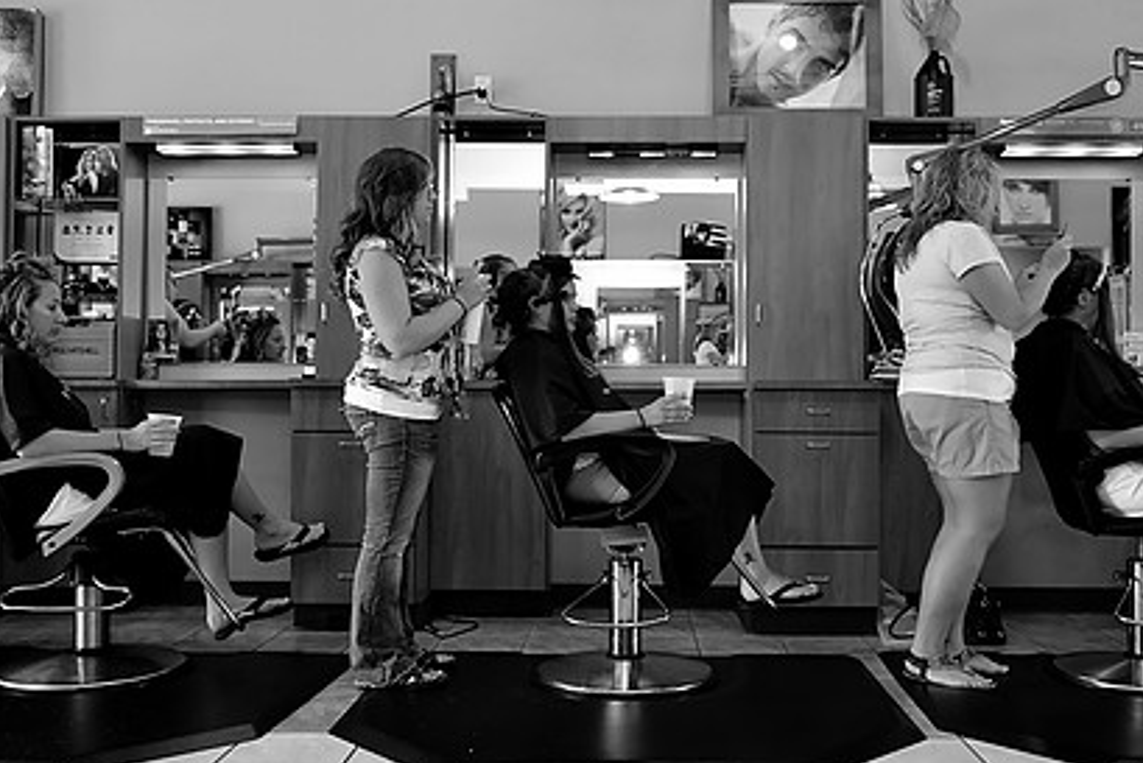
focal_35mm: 34
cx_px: 592
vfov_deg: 38.9
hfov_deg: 55.8
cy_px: 356
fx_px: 1080
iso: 400
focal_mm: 24
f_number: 2.8
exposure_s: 1/80
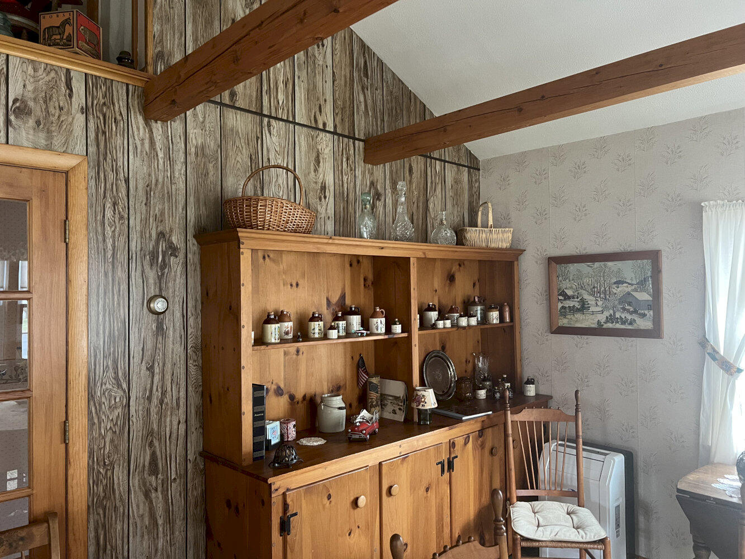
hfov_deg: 67.3
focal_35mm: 26
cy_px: 280
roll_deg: +1.8
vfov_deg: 53.1
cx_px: 372
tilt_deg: -0.4
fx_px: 560
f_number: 1.5
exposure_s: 1/60
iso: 250
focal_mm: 5.7
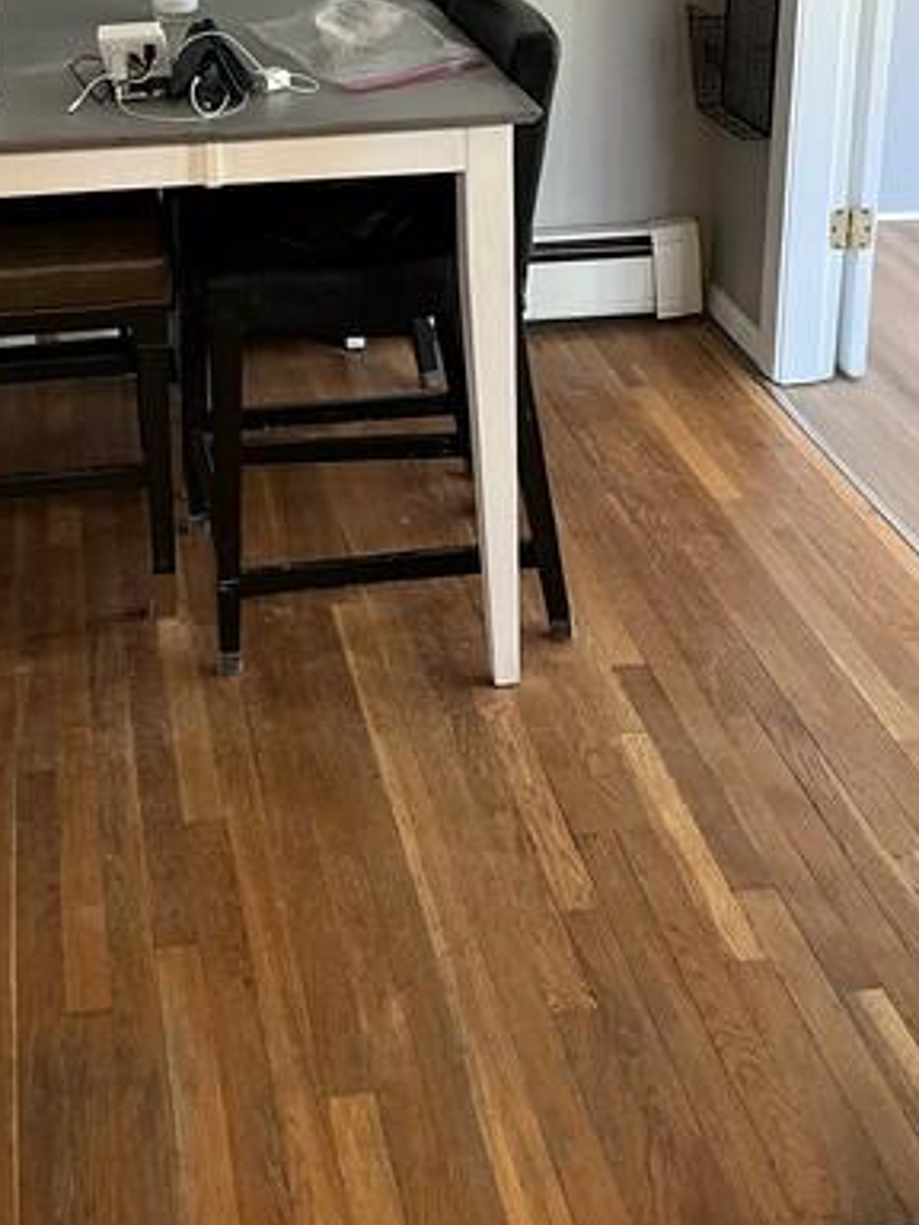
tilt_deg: -16.7
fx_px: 1841
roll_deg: +0.6
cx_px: 214
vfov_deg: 34.7
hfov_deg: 27.6
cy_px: 115
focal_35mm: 52
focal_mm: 5.1
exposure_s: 1/60
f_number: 1.6
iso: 400
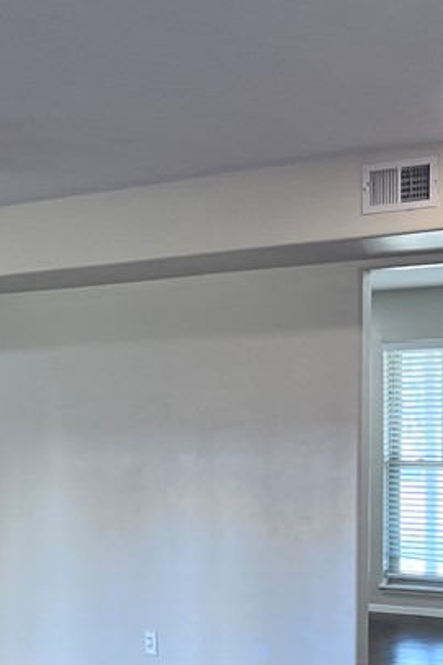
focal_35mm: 68
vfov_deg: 29.5
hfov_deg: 19.4
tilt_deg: +0.2
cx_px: -3
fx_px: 1256
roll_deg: +0.6
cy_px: 441
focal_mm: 5.1
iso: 125
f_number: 1.6
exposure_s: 1/120
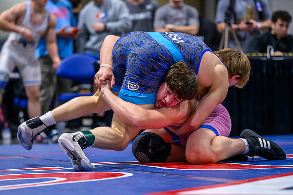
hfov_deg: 12.5
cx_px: 133
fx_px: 1340
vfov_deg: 8.3
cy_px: 125
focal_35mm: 165
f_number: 2.8
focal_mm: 125
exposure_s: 1/800
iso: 2500
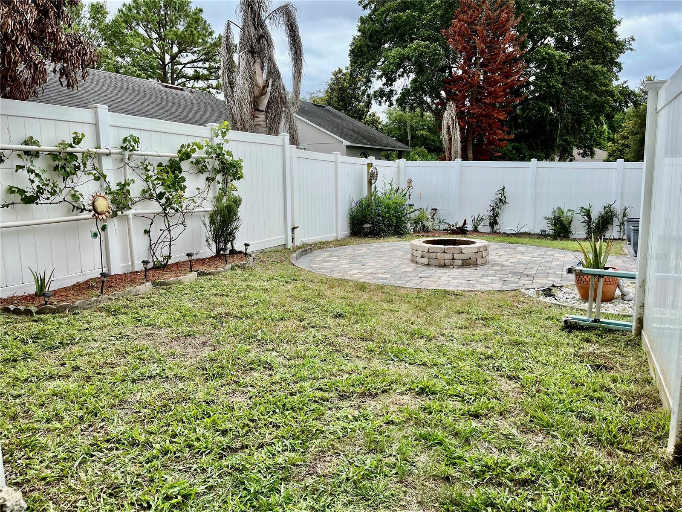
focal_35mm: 26
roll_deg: +1.1
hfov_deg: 67.3
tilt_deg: -8.9
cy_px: 256
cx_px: 341
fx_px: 512
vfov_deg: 53.1
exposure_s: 1/2024
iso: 50
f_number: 1.6
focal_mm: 5.1
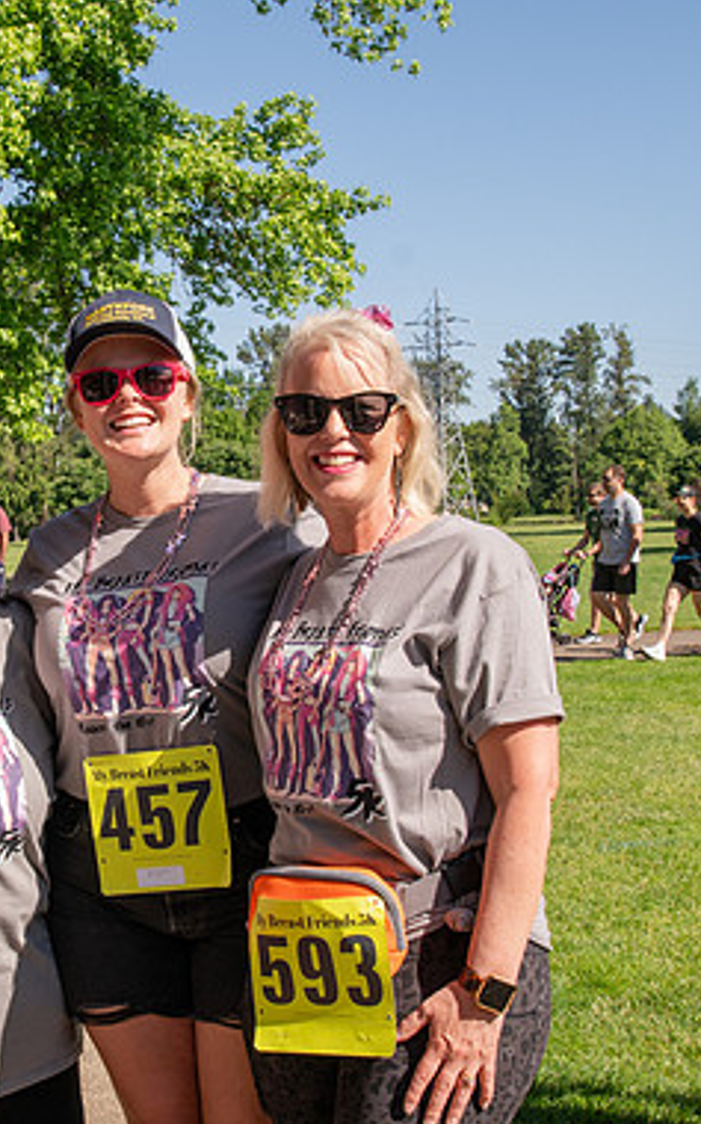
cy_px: 559
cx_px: 130
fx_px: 1714
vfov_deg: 36.3
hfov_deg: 22.8
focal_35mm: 56
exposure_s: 1/400
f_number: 8
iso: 320
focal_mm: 24
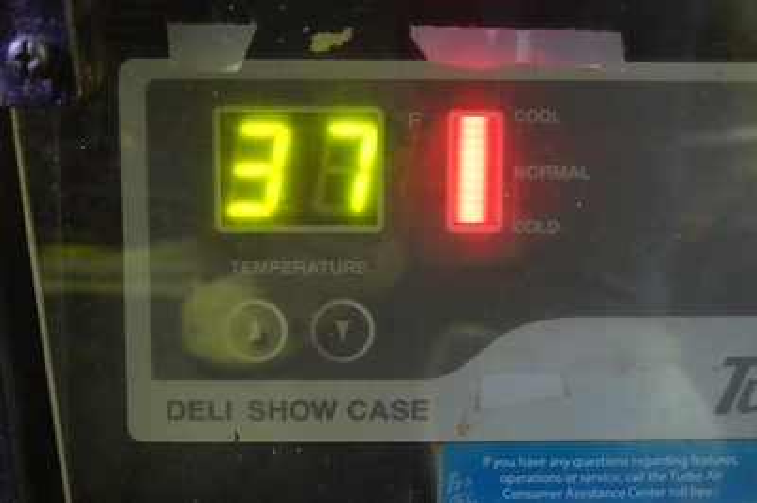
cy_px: 252
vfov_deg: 28.0
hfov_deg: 41.1
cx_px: 378
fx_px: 1008
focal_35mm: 48
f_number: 5.6
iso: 3200
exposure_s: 1/20
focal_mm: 17.88
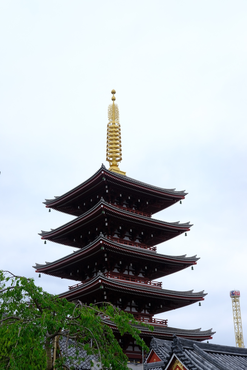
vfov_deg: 37.5
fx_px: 545
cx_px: 124
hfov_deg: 25.5
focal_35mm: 53
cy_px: 185
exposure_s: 1/125
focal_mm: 35
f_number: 14
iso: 400
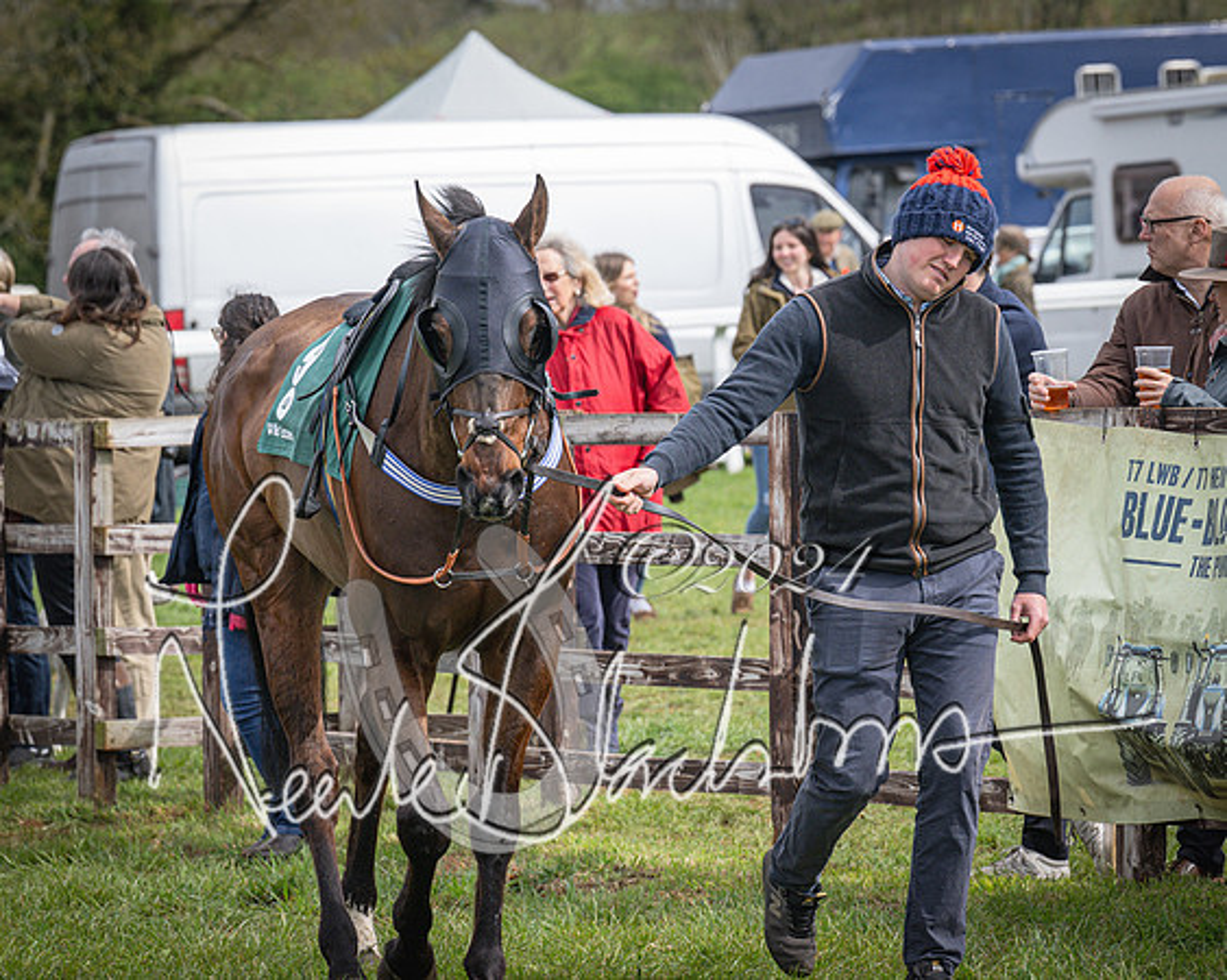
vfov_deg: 6.6
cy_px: 432
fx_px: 8557
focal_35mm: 236
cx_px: 824
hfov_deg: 8.2
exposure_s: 1/1000
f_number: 5
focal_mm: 125
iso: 400
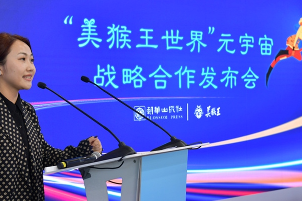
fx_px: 612
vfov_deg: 18.7
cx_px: 125
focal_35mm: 73
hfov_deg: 27.7
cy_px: 108
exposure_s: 1/80
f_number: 5.6
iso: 400
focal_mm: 55
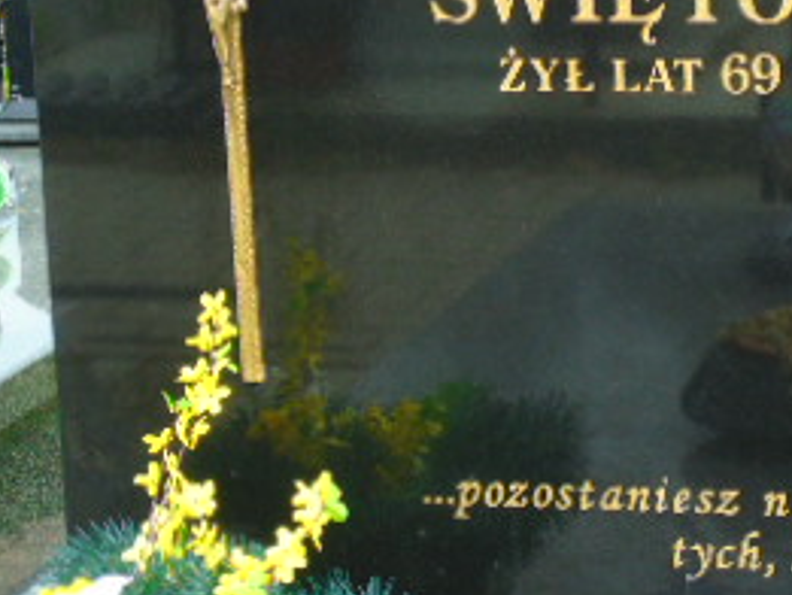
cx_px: 668
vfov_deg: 9.8
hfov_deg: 12.9
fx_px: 3479
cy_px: 261
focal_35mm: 152
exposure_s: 1/125
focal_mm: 11
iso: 80
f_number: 4.5
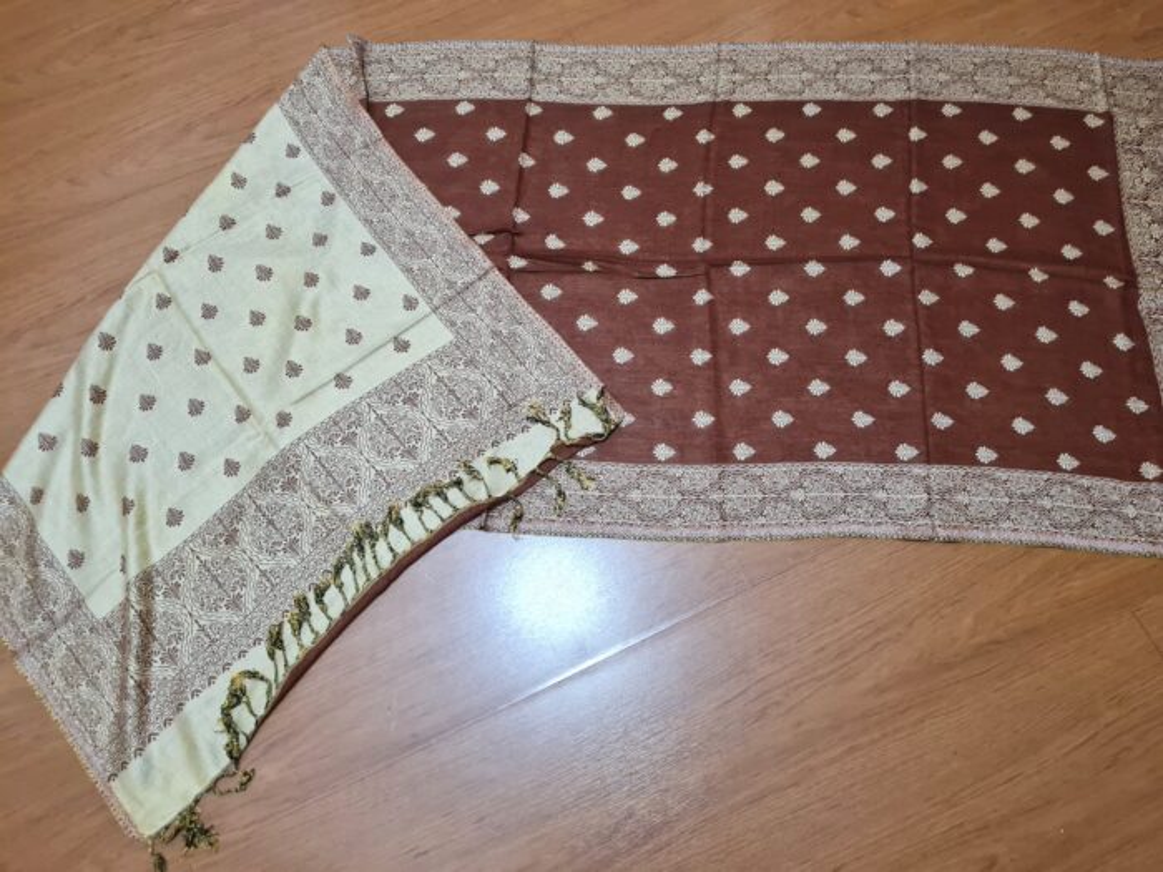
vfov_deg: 53.1
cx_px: 582
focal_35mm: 26
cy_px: 436
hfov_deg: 67.3
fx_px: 874
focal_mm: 5.4
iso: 640
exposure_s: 1/40
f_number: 1.8
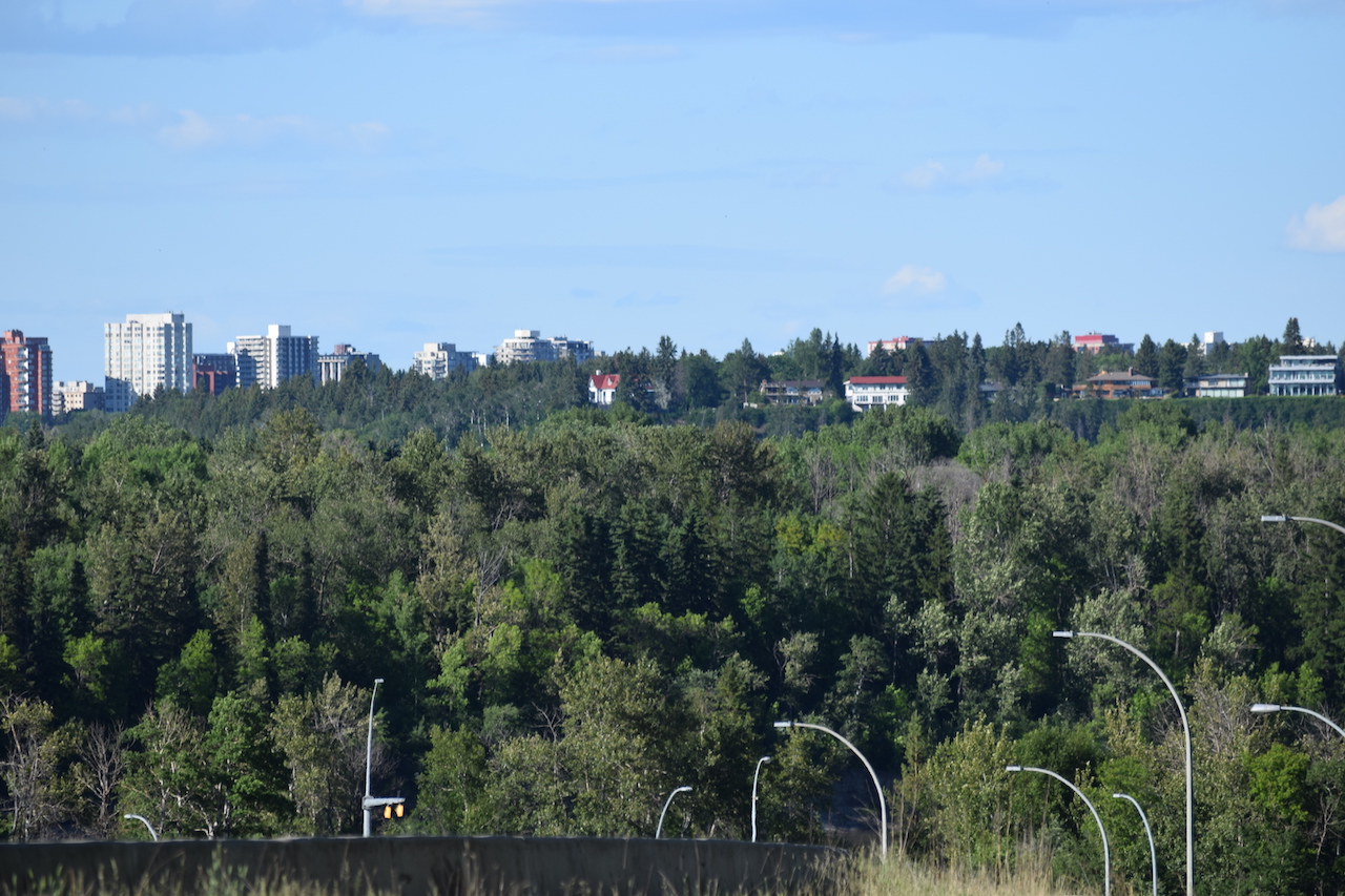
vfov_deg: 4.6
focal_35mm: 300
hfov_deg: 6.9
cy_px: 448
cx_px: 672
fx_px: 11206
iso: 200
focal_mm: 200
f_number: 7.1
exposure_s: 1/800
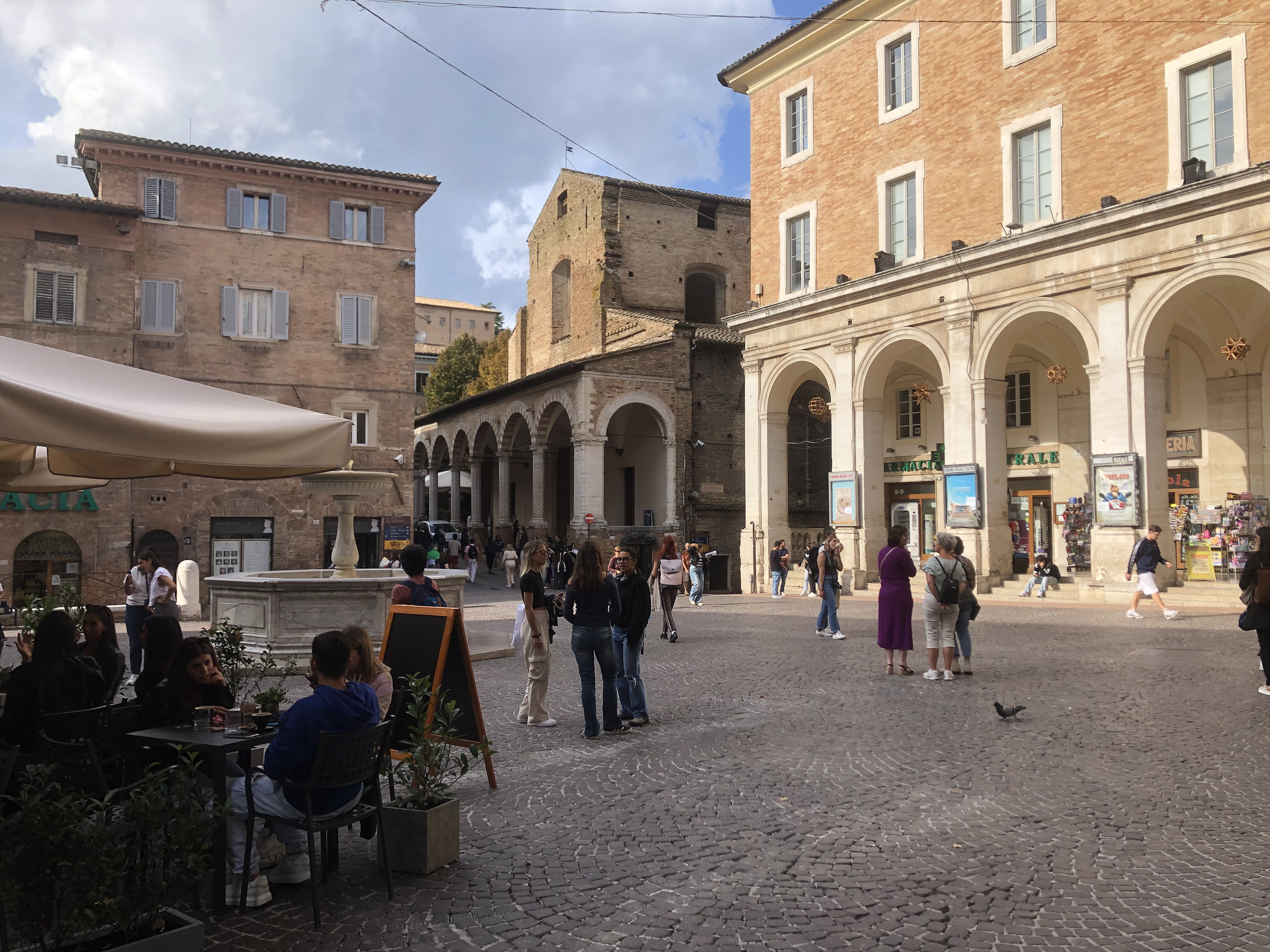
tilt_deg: +2.6
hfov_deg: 63.4
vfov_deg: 49.7
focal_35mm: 28
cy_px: 476
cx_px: 635
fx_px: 1027
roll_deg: +1.0
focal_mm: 4
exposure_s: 1/1200
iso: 20
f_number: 1.8
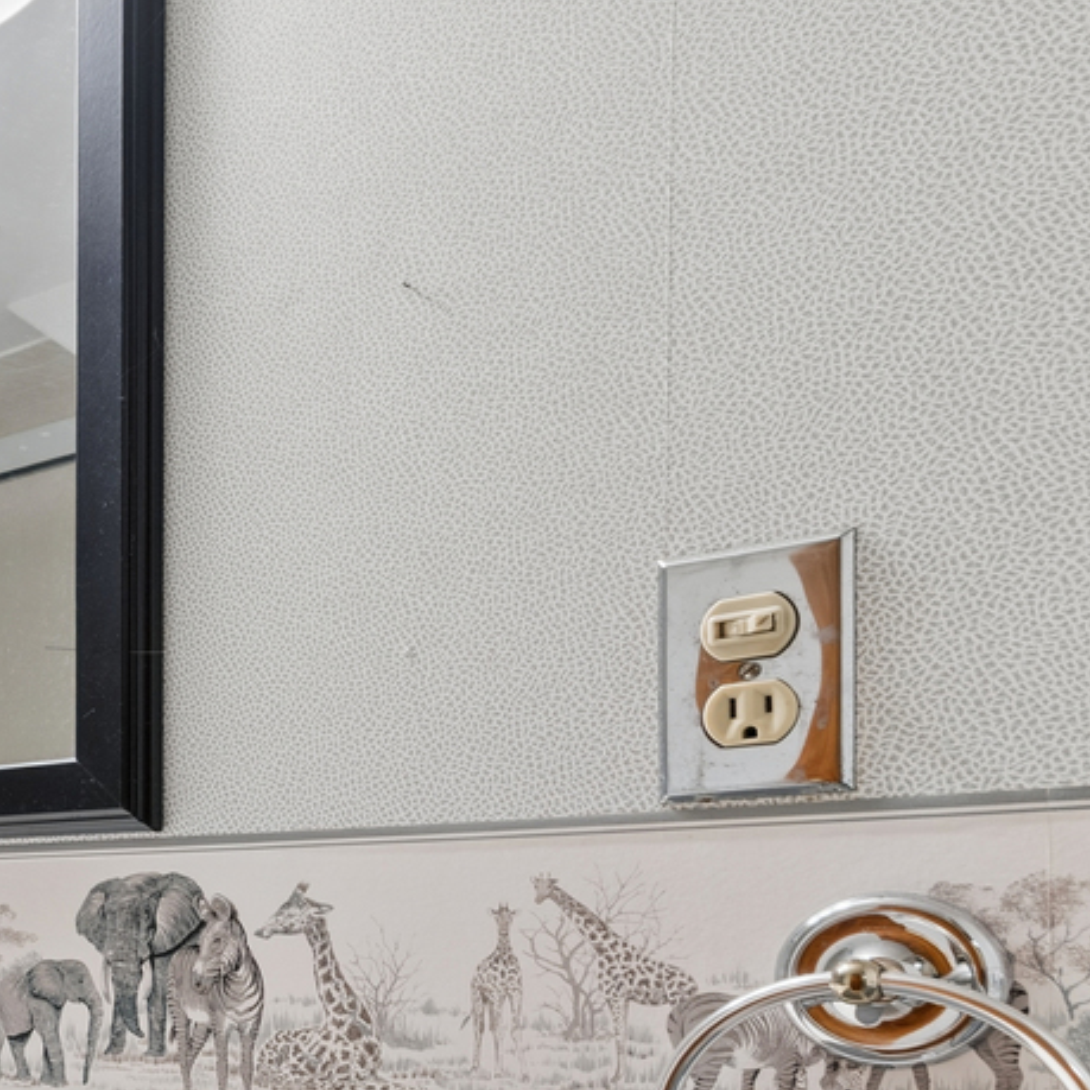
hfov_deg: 24.2
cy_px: 926
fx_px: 1496
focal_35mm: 42
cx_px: -755
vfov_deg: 38.0
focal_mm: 14
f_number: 10
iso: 250
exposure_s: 1/8
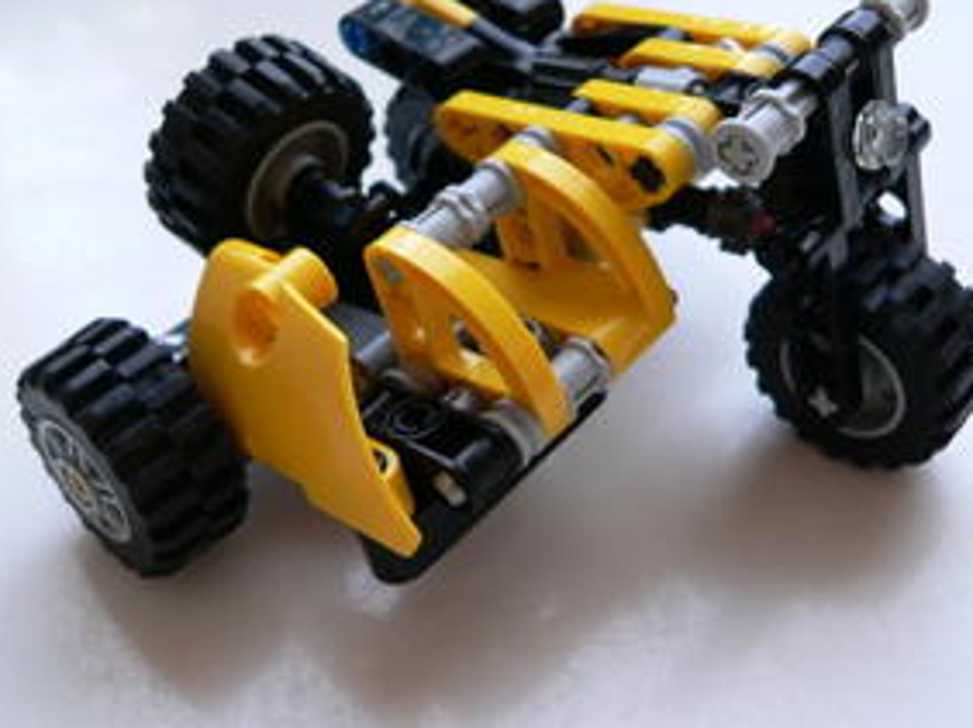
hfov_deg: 41.3
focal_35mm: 46
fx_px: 1292
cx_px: 486
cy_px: 286
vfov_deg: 31.4
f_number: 2.8
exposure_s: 1/40
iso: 200
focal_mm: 6
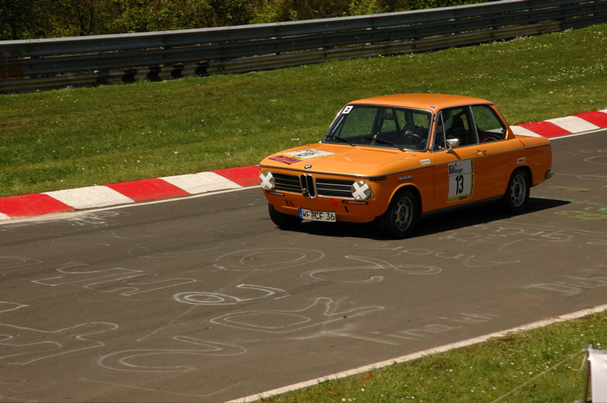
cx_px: 304
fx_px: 2147
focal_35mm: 128
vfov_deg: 10.7
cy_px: 202
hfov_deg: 16.1
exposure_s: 1/1000
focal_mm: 85
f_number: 7.1
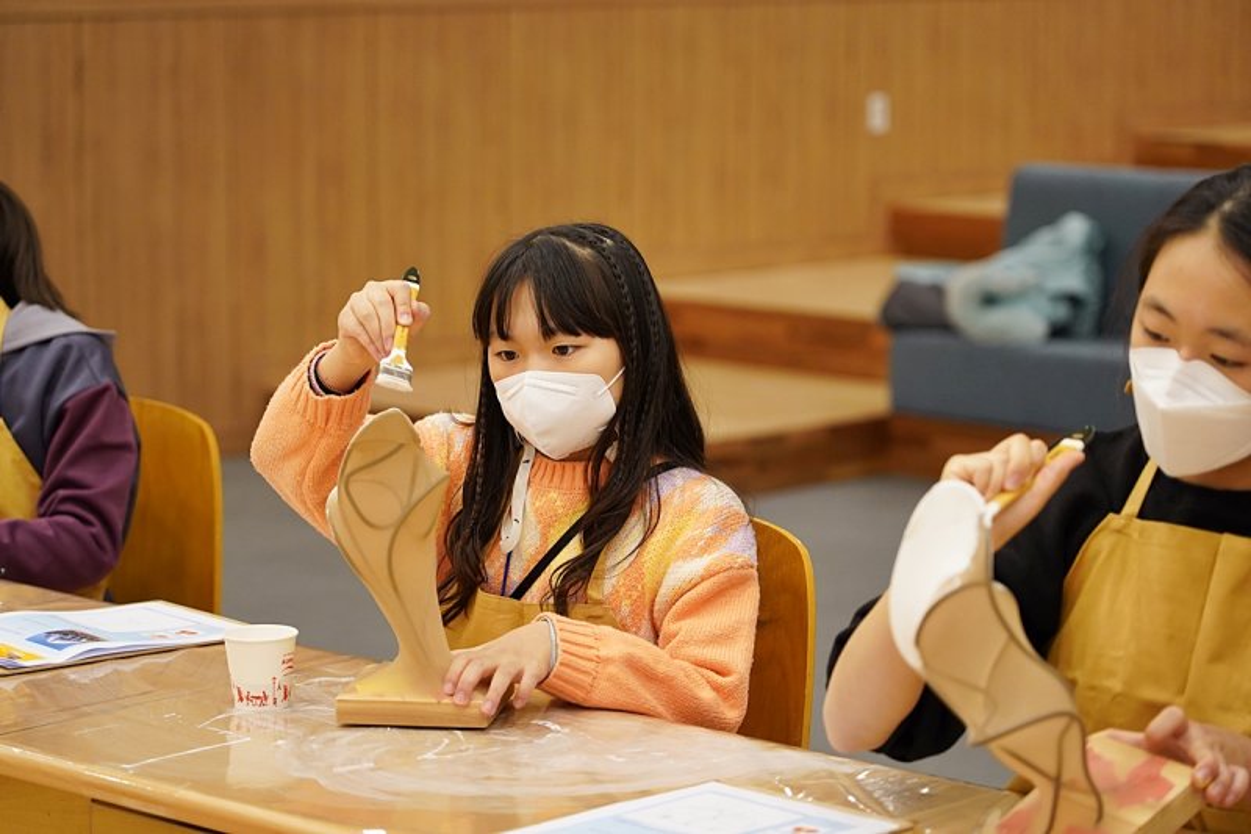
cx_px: 626
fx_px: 3648
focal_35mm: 105
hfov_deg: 19.5
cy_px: 417
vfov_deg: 13.0
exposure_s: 1/160
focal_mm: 105
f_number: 4
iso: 2500
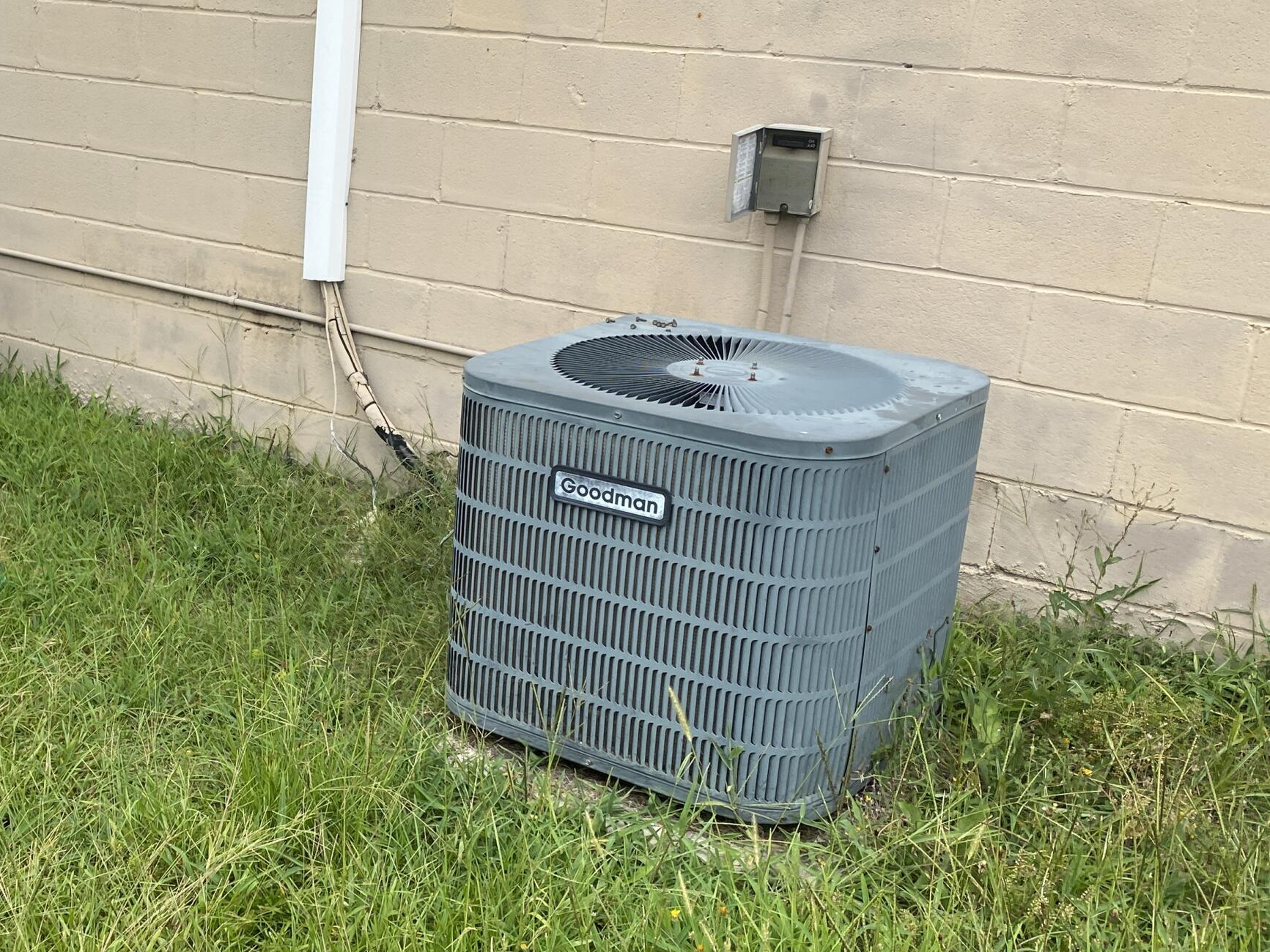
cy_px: 450
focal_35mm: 45
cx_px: 272
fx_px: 1651
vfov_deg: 32.2
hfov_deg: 40.5
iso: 32
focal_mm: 4.25
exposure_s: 1/1565
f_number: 1.8
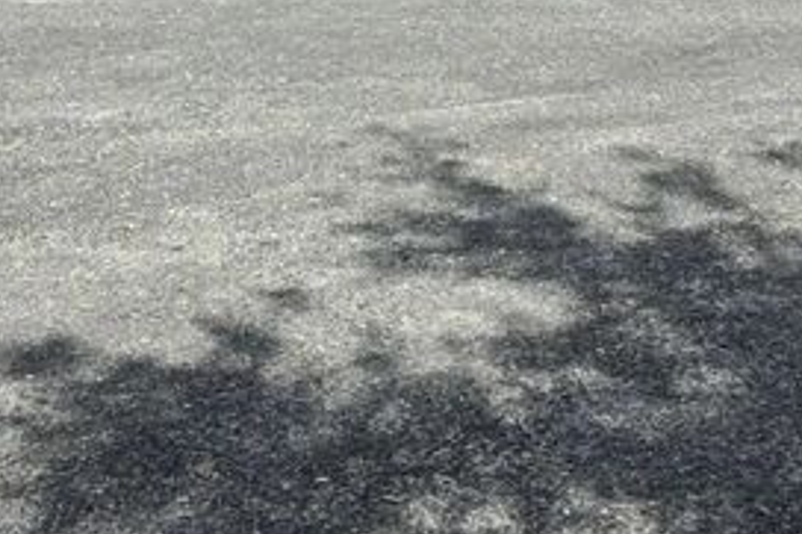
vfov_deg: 17.0
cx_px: 354
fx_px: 1670
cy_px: -173
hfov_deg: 27.0
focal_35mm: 75
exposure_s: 1/5955
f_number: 1.4
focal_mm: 6.5
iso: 64
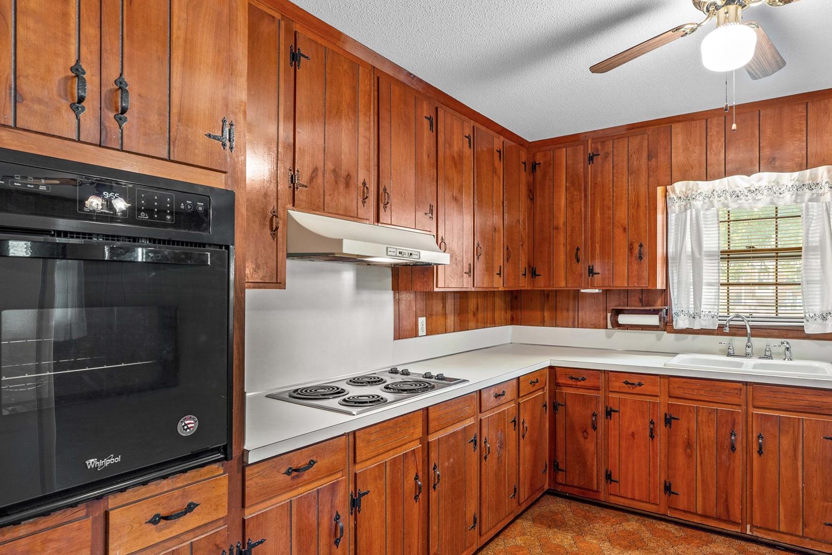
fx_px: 462
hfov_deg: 83.4
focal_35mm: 20
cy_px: 281
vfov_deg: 61.9
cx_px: 479
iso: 100
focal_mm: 16
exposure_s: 2
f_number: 8
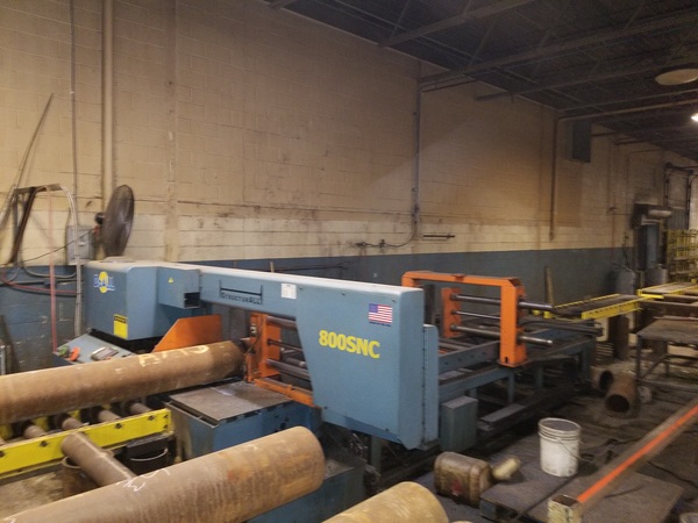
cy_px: 262
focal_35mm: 26
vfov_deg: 53.1
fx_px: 524
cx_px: 349
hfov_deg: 67.3
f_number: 1.7
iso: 320
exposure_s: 1/10
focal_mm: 4.25
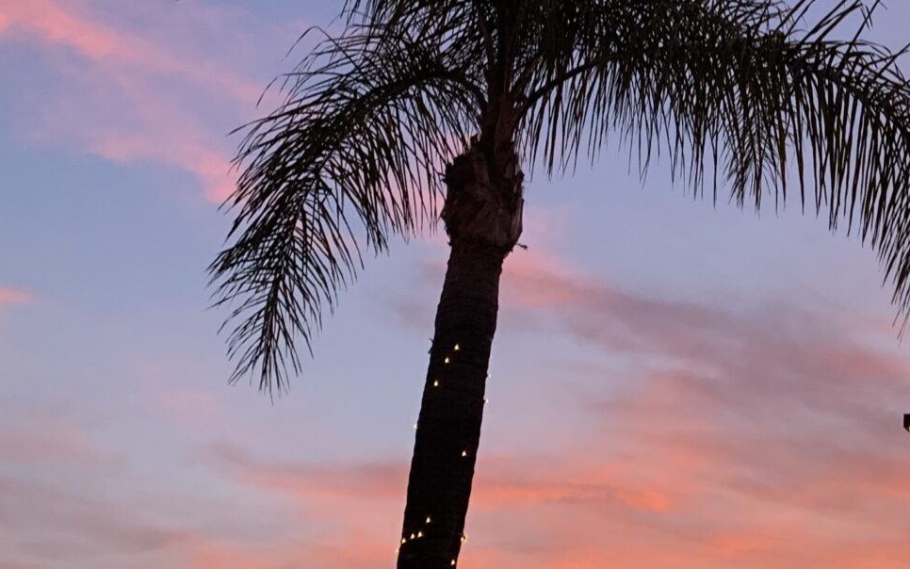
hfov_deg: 25.7
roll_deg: -3.5
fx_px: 1811
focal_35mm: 73
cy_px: 2
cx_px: 1045
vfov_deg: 17.5
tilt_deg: +27.3
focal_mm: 4.25
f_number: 1.8
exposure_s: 1/103
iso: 100
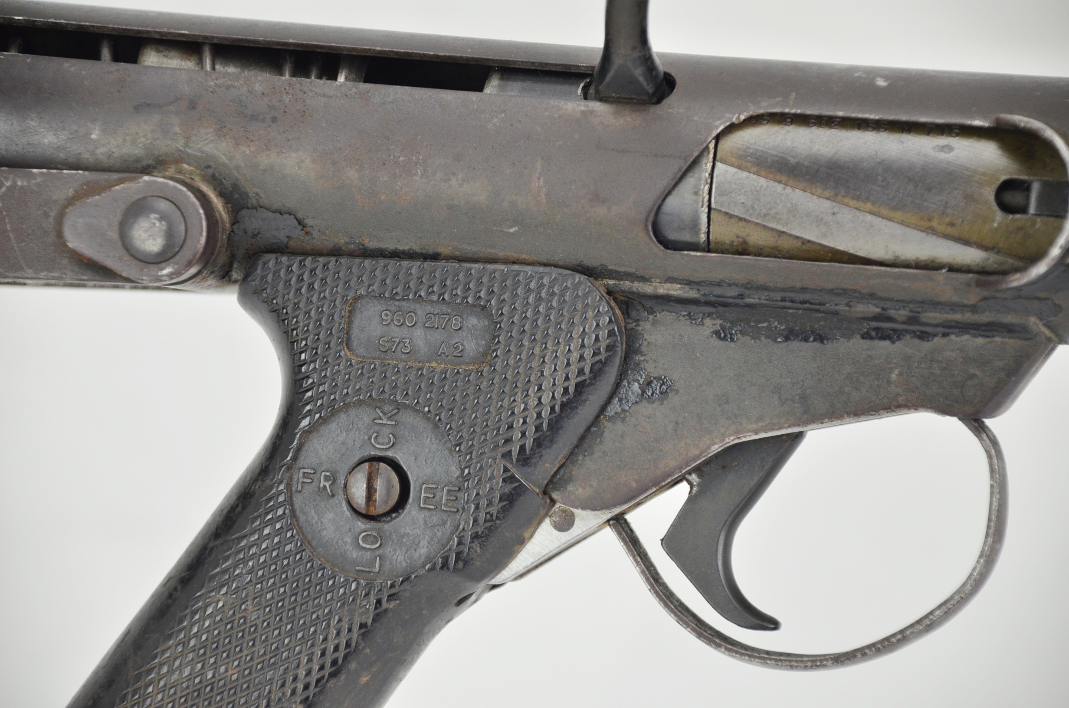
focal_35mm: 202
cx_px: 534
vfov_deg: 6.8
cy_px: 354
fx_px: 6001
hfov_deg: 10.2
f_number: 5.6
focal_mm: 135
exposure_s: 1/160
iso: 800
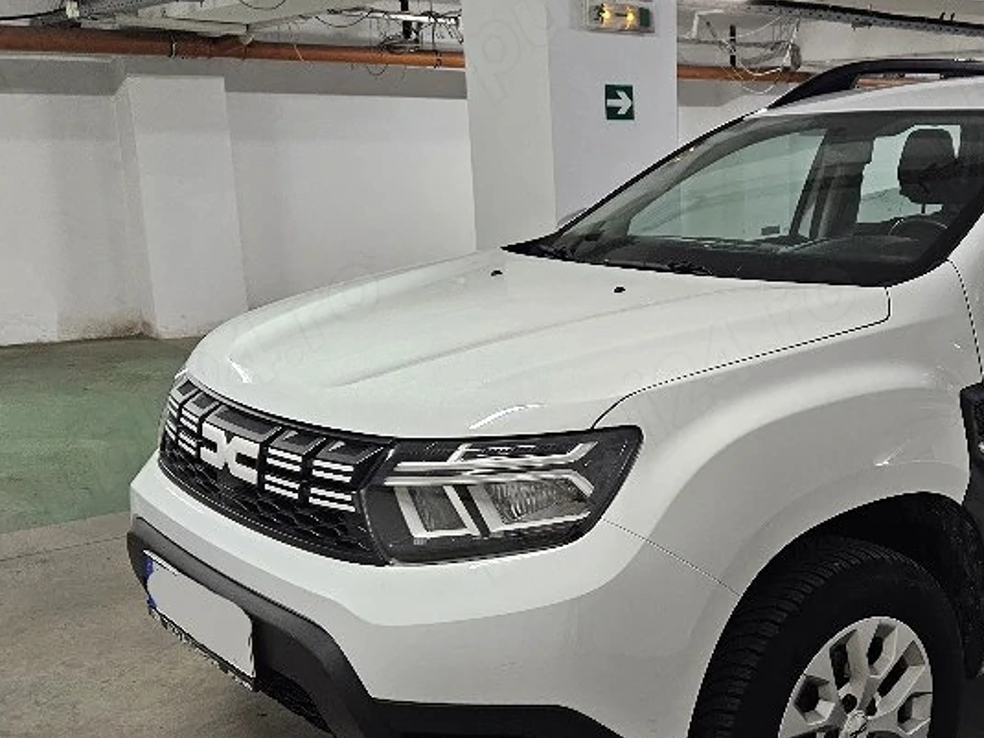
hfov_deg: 42.0
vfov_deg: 33.5
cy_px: 425
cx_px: 780
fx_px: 1222
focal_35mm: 43
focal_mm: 5.4
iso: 500
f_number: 1.8
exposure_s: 1/101
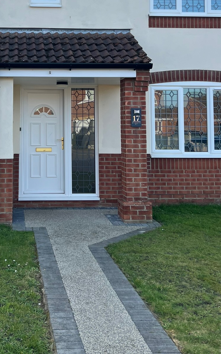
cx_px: 34
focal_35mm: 47
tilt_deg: +5.2
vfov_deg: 41.6
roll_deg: -0.7
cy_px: 96
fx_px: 453
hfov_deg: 26.7
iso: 50
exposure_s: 1/1295
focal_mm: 5.7
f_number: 1.5
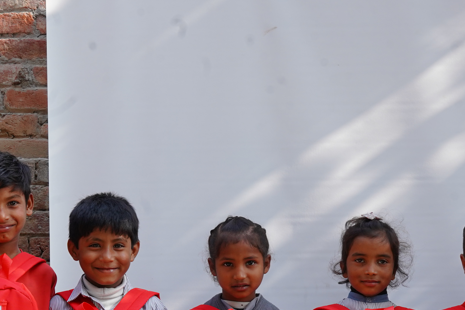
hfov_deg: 24.1
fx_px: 1085
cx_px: 288
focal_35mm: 84
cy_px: 354
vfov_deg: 15.8
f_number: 11
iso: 640
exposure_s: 1/200
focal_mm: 35
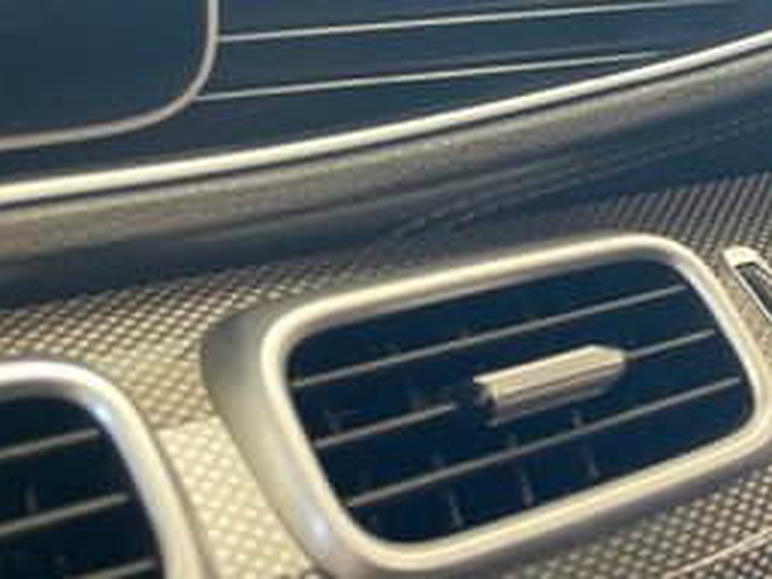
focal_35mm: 65
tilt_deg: -16.8
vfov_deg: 22.6
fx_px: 1450
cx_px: 908
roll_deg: +0.6
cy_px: 314
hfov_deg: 26.7
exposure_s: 1/60
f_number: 1.6
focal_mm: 4.2
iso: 125
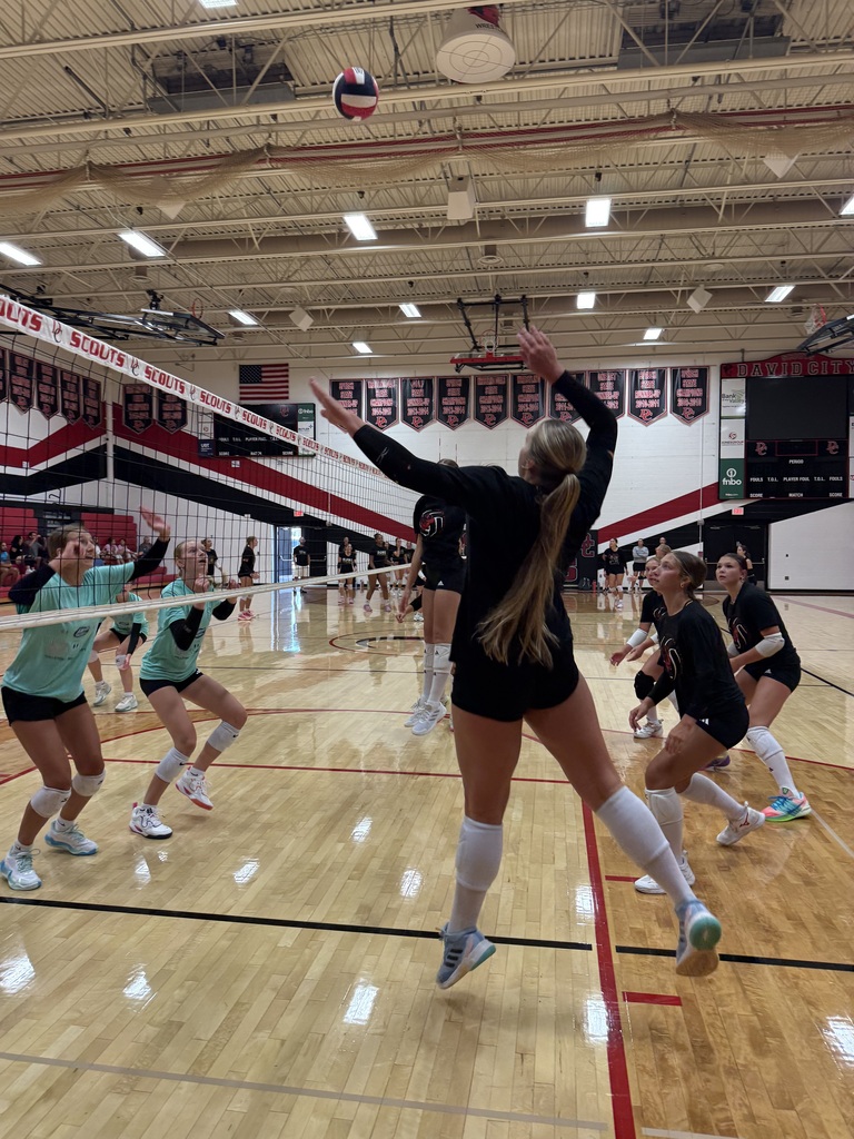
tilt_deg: -0.1
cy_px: 570
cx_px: 427
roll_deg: -0.3
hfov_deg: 56.8
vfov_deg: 71.6
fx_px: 789
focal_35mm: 24
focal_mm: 6.76
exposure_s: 1/120
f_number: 1.78
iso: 160
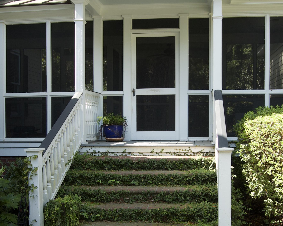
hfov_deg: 36.0
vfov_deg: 29.1
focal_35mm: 52
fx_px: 436
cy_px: 135
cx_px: 156
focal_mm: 22
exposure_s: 1/60
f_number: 8
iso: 200
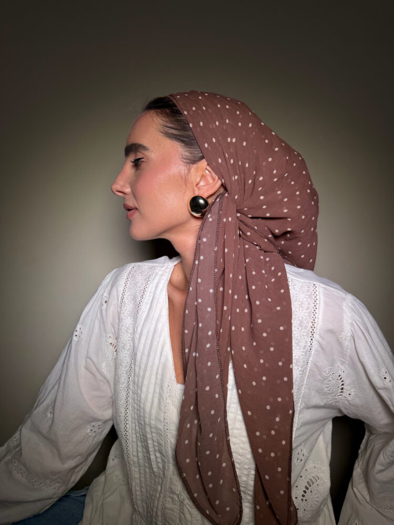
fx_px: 364
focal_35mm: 24
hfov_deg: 56.8
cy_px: 262
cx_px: 197
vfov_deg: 71.6
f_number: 1.78
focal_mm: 6.76
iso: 80
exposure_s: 1/268
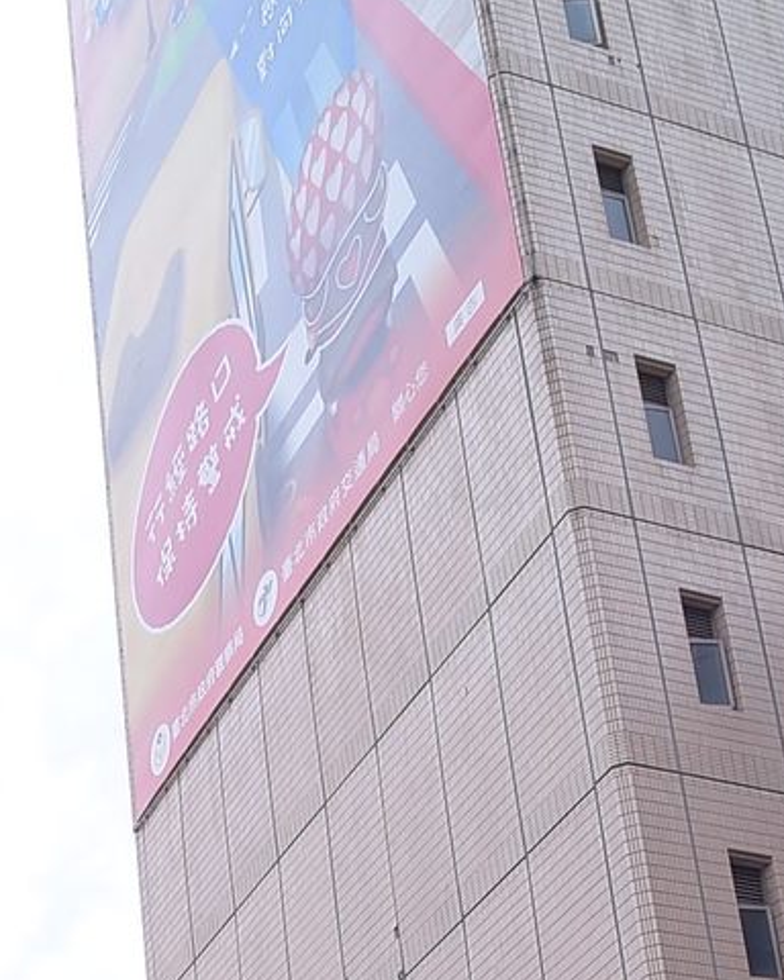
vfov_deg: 20.9
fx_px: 2378
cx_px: 102
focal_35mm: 82
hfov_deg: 18.5
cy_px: 1328
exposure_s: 1/160
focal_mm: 28
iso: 200
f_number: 11
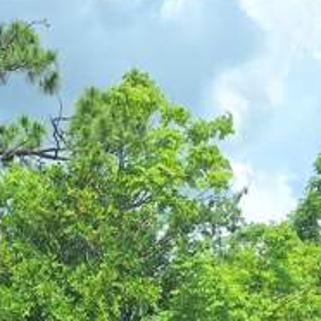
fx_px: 734
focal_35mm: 70
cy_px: 542
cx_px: 123
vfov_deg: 19.7
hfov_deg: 24.6
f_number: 1.8
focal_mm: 5.54
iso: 40
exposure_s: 1/2364
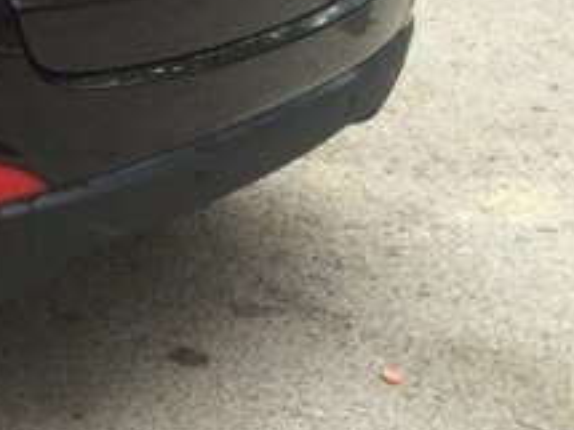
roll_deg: +0.4
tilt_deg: -16.7
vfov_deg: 16.0
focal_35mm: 89
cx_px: -291
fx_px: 1475
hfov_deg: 19.2
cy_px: -65
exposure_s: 1/33
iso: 100
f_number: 2.2
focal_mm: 4.15
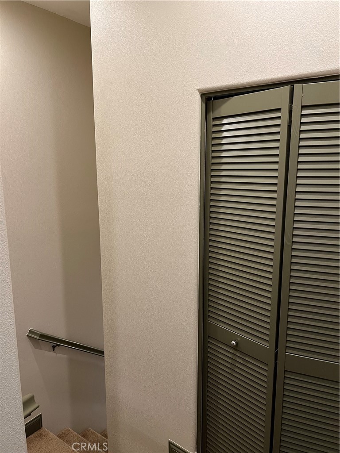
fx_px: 340
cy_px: 226
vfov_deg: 67.3
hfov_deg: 53.1
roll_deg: +0.1
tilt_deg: -9.8
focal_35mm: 26
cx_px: 170
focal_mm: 5.7
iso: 160
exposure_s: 1/60
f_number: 1.5
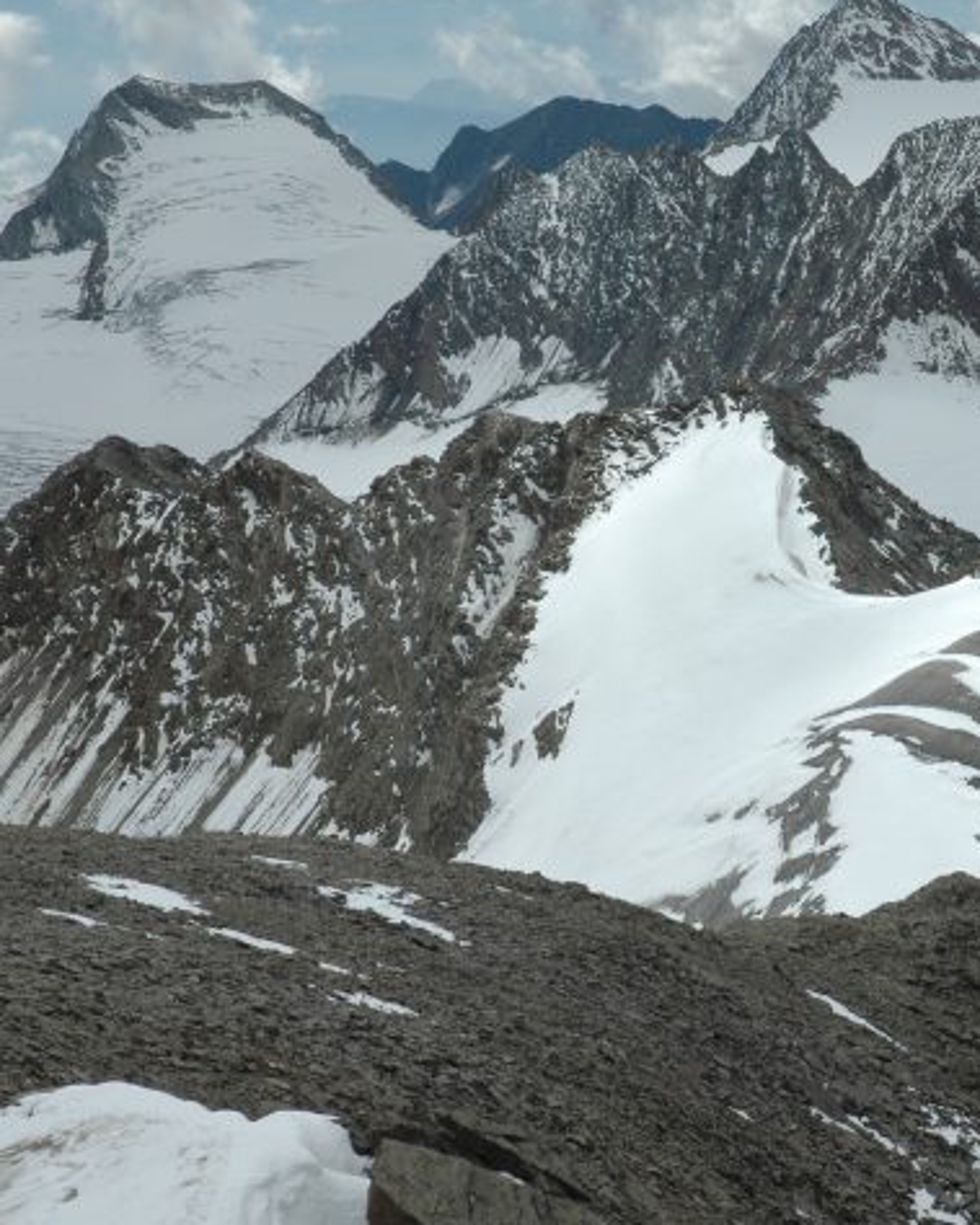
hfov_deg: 14.3
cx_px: 849
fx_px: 3881
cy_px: 610
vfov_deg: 17.9
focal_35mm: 107
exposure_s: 1/640
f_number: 13
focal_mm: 50
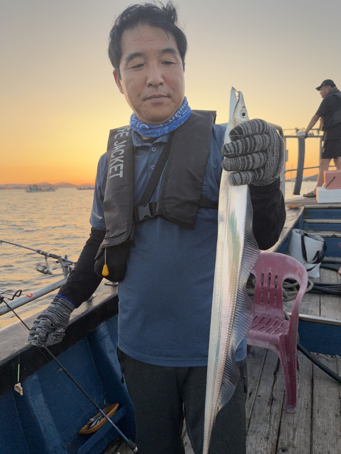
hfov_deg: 56.8
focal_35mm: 24
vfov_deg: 71.6
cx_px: 170
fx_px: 315
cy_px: 227
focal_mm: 6.76
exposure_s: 1/412
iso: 100
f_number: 1.78
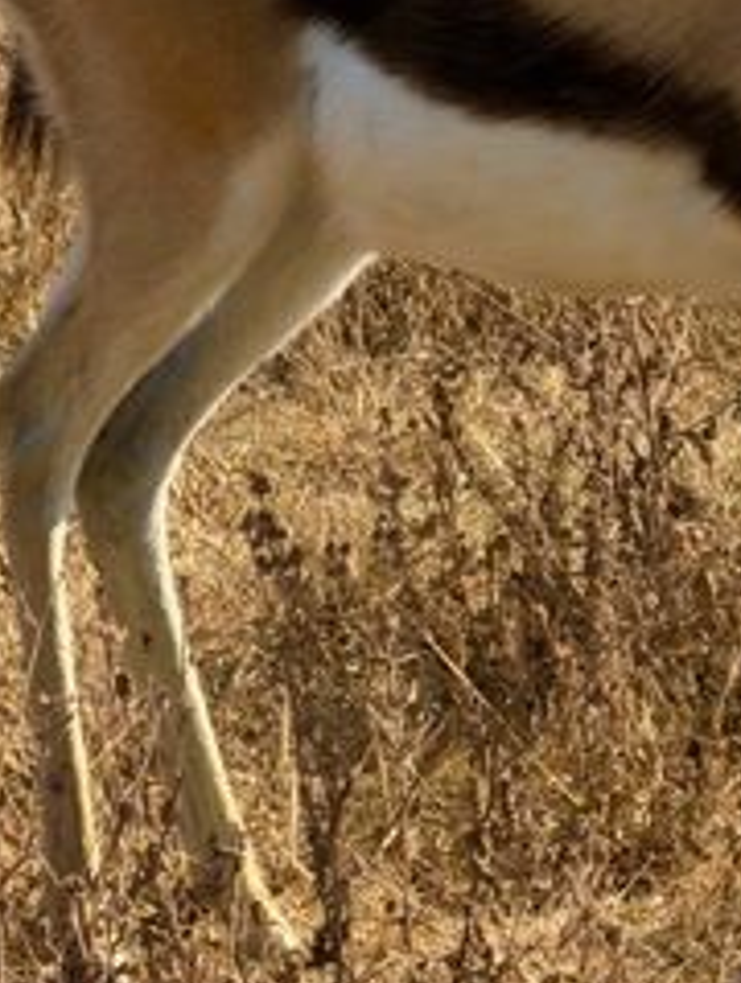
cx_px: 692
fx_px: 15457
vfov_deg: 3.6
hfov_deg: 2.7
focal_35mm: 543
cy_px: 4
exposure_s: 1/639
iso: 40
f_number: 2.8
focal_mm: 16.89
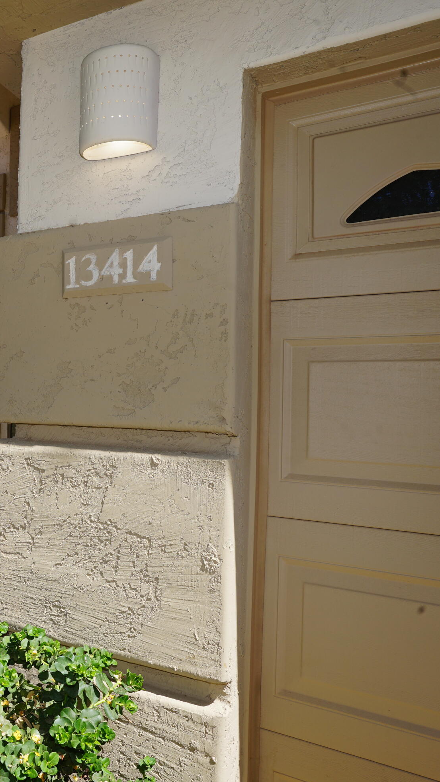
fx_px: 664
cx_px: -72
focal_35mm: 32
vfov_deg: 61.0
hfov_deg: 31.4
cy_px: 395
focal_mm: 20
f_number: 13
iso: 100
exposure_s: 1/100
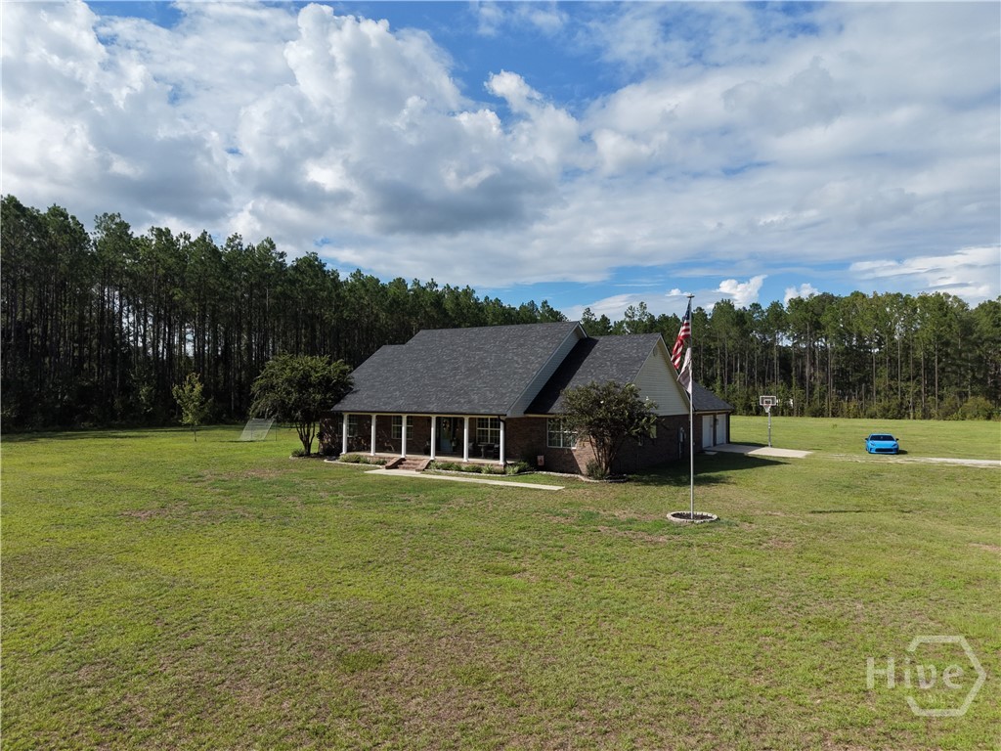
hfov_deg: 71.6
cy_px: 376
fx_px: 694
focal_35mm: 24
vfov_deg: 56.8
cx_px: 500
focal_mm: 8.67
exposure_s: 1/8000
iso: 290
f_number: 1.8
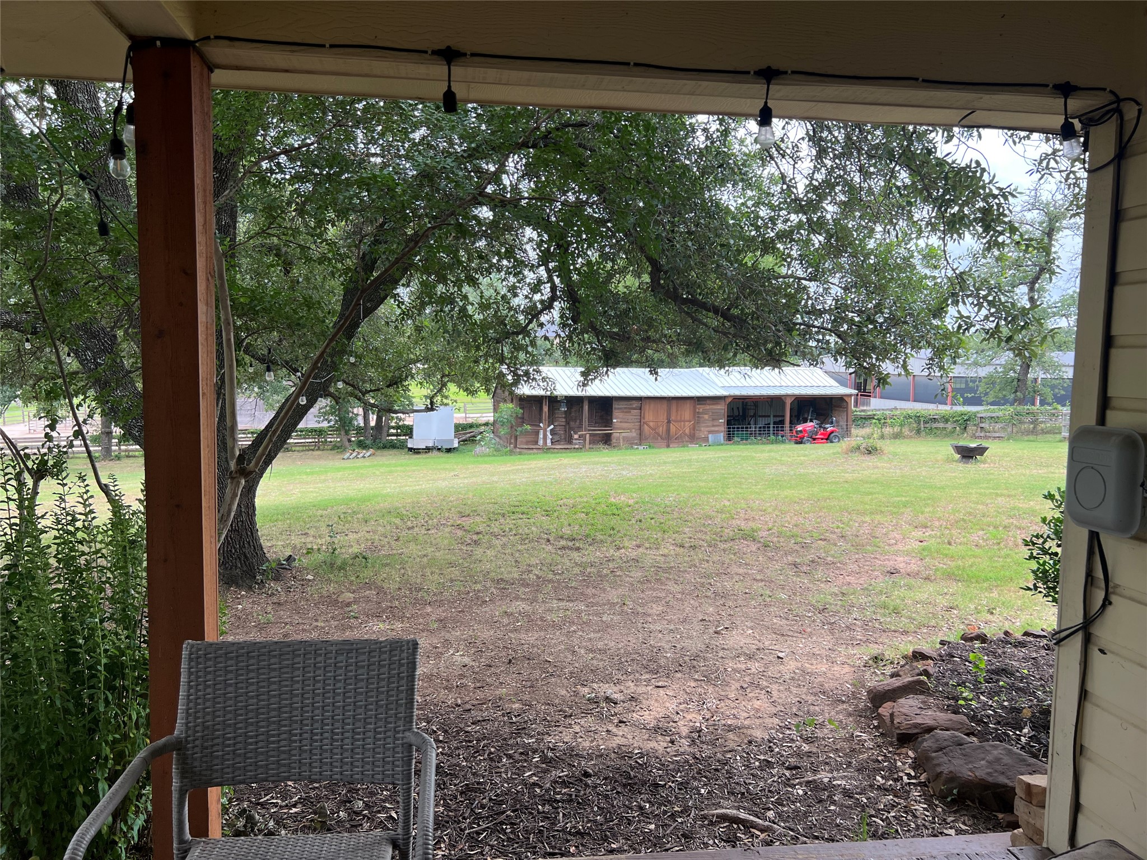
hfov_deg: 67.3
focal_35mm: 26
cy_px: 430
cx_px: 574
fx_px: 862
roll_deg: -0.9
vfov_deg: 53.1
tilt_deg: -5.9
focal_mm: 5.7
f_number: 1.5
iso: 50
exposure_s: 1/814
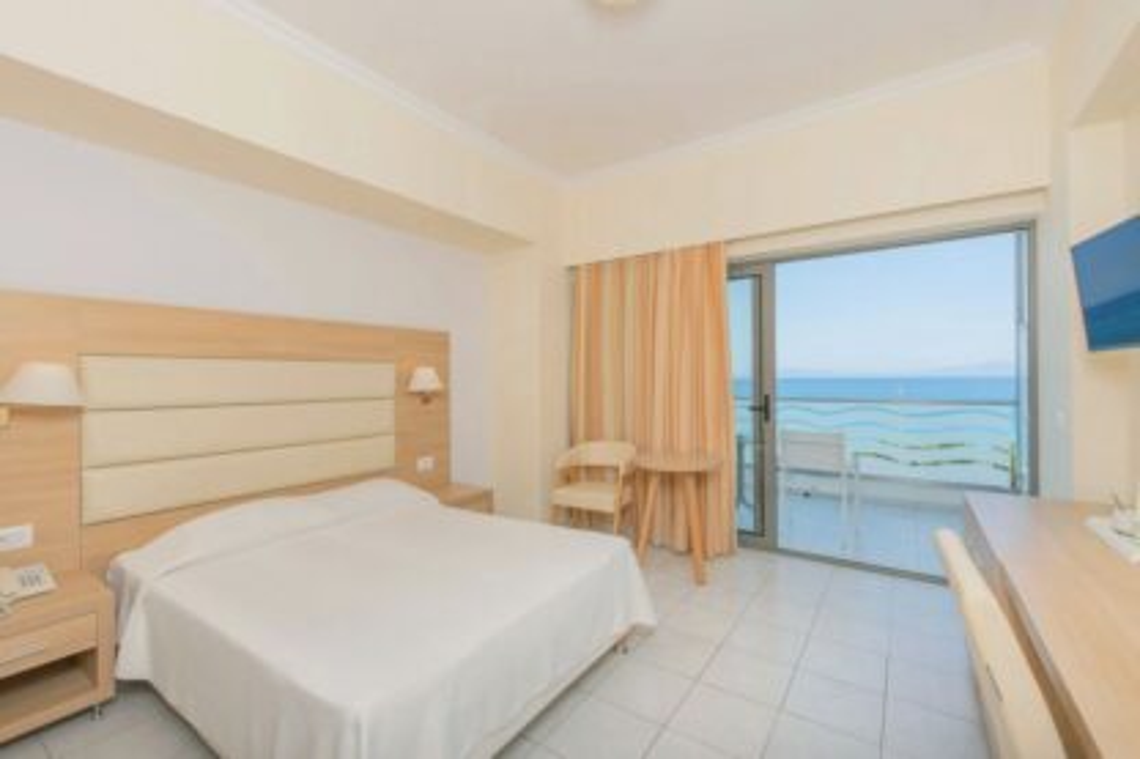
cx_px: 570
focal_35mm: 15
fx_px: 475
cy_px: 380
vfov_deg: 77.3
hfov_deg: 100.4
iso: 140
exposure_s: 1/180
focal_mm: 15
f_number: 8
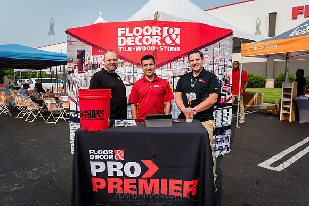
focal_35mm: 24
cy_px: 103
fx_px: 210
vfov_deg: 52.4
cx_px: 154
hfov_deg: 72.8
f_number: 4
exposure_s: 1/1000
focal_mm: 24
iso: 200
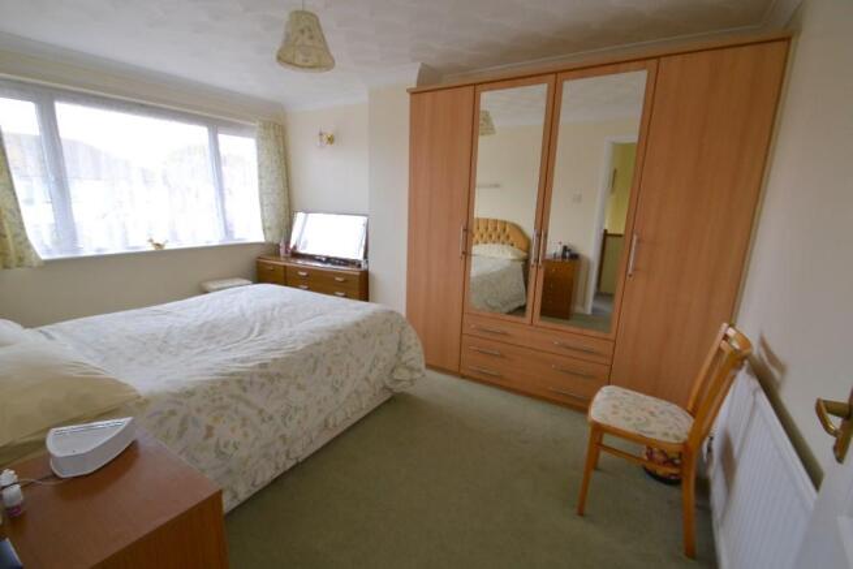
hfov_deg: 100.4
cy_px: 284
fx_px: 355
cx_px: 426
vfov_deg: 77.4
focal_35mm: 15
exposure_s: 1/60
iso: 280
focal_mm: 10
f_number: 5.6
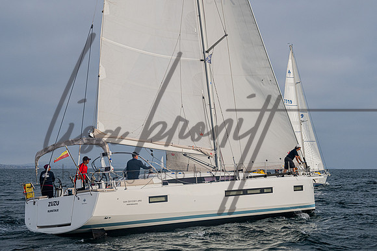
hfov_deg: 27.7
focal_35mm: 73
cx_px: 180
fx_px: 765
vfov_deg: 18.7
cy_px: 107
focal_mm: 61
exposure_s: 1/800
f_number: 6.3
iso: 400
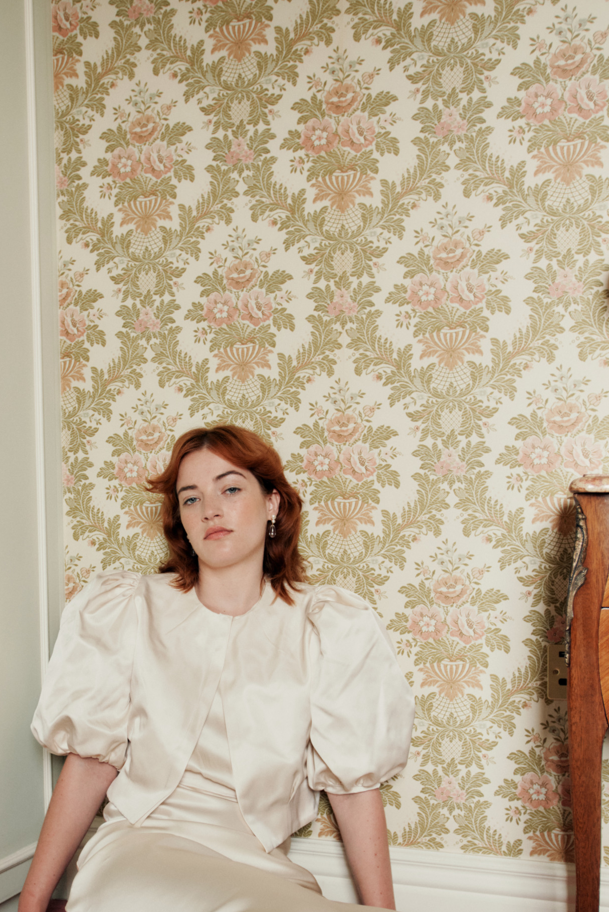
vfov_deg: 39.7
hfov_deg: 27.4
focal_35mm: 49
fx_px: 1242
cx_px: 205
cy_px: 633
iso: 800
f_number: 4
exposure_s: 1/100
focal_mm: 35
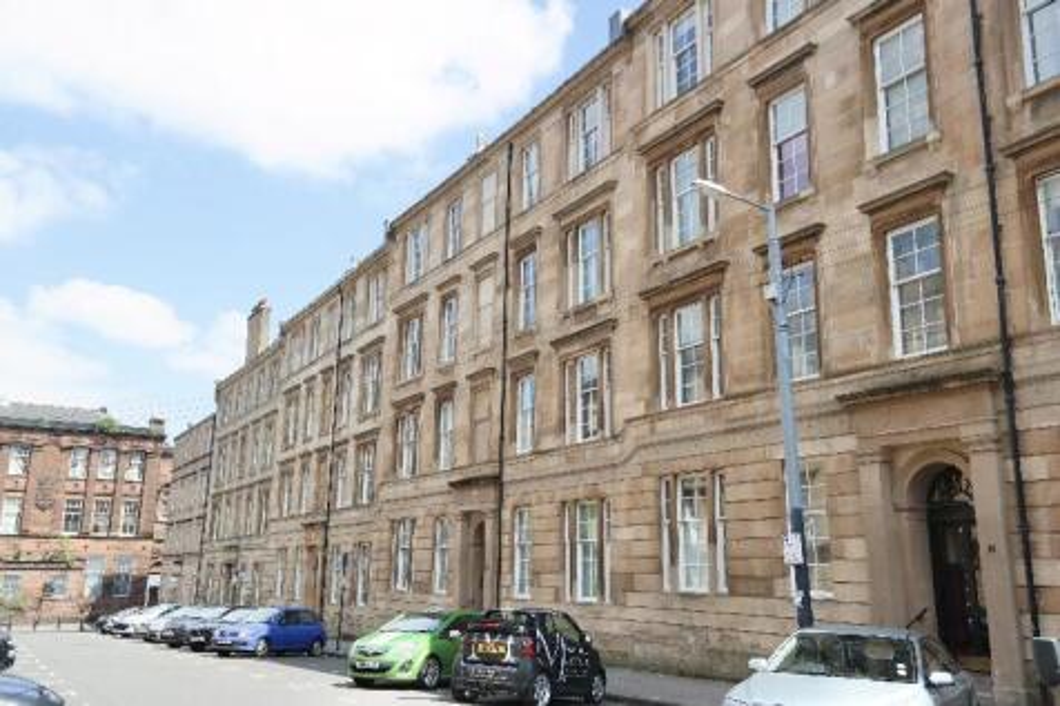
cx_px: 530
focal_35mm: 29
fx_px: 854
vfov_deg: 44.9
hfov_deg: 63.7
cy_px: 353
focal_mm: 19
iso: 100
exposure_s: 1/250
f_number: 6.3
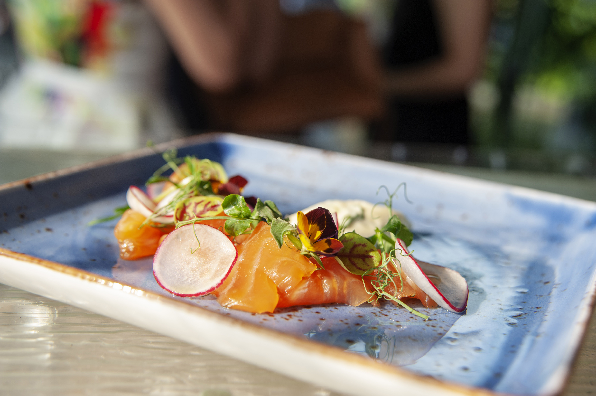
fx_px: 927
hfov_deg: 35.7
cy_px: 198
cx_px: 298
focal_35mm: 56
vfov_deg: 24.2
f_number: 5.6
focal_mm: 56
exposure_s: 1/200
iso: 250
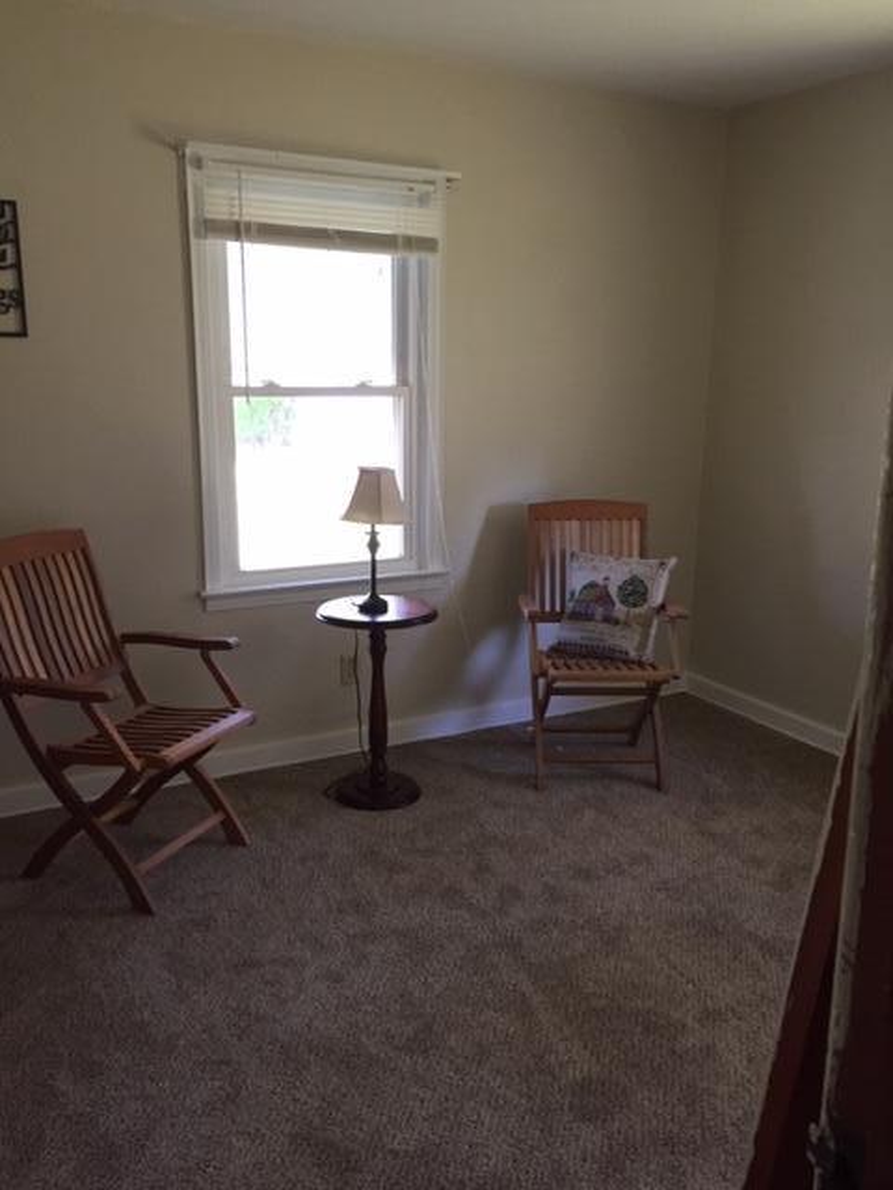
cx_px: 446
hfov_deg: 48.2
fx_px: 997
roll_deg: -0.6
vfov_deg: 61.7
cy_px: 595
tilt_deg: -15.6
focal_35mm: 29
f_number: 2.2
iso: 125
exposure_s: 1/30
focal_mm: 4.15
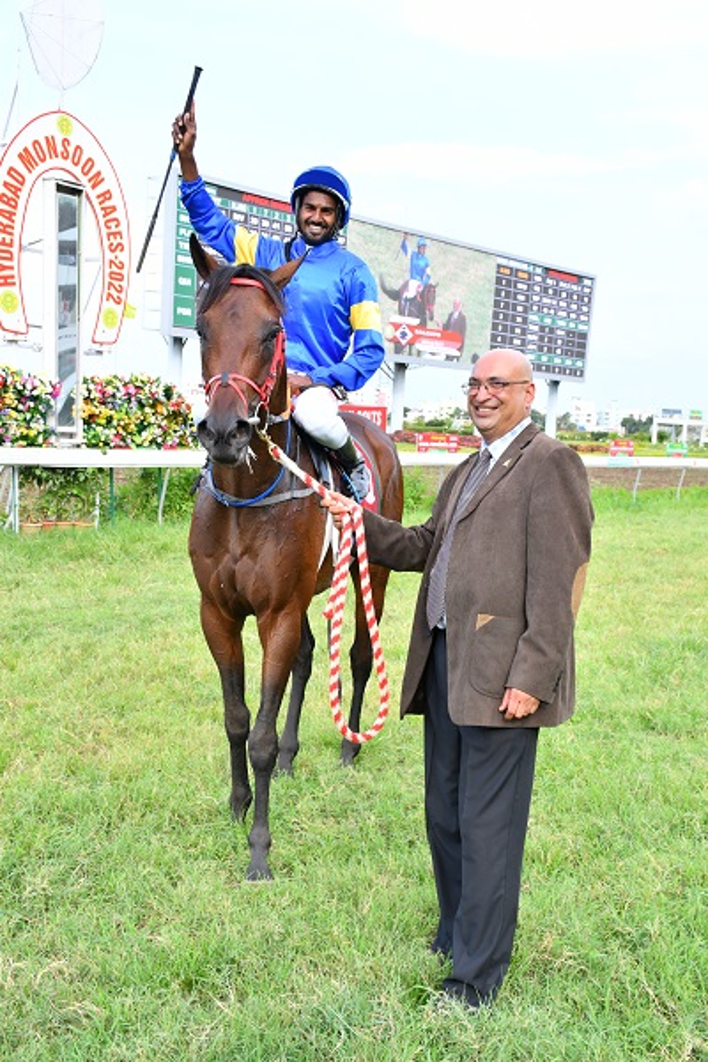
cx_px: 354
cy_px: 531
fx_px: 1180
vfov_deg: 48.5
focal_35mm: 40
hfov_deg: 33.4
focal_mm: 27
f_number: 7.1
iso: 320
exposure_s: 1/250
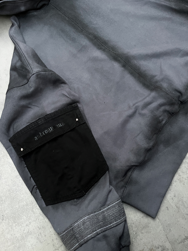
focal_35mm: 26
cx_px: 94
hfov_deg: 53.1
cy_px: 126
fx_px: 188
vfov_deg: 67.3
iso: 640
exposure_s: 1/40
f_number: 1.6
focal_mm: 5.1
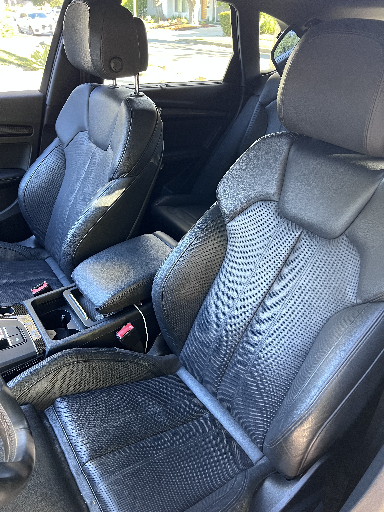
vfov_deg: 67.3
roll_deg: +0.4
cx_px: 192
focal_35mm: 26
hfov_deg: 53.1
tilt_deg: -31.8
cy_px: 256
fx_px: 385
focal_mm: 5.7
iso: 400
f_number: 1.5
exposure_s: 1/60
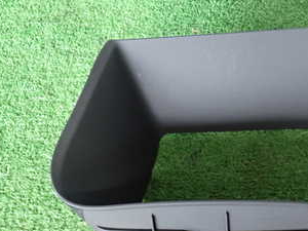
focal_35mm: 50
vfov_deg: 29.1
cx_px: 254
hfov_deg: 36.7
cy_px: 124
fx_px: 445
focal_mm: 4.5
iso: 500
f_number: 2
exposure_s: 1/30
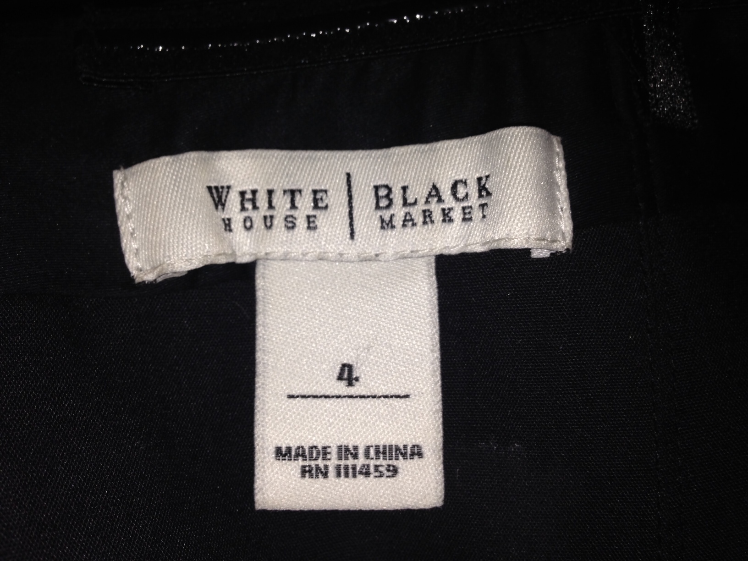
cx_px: 374
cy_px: 280
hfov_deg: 55.4
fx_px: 713
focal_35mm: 33
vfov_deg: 42.9
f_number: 2.4
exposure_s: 1/512
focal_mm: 4.12
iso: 50
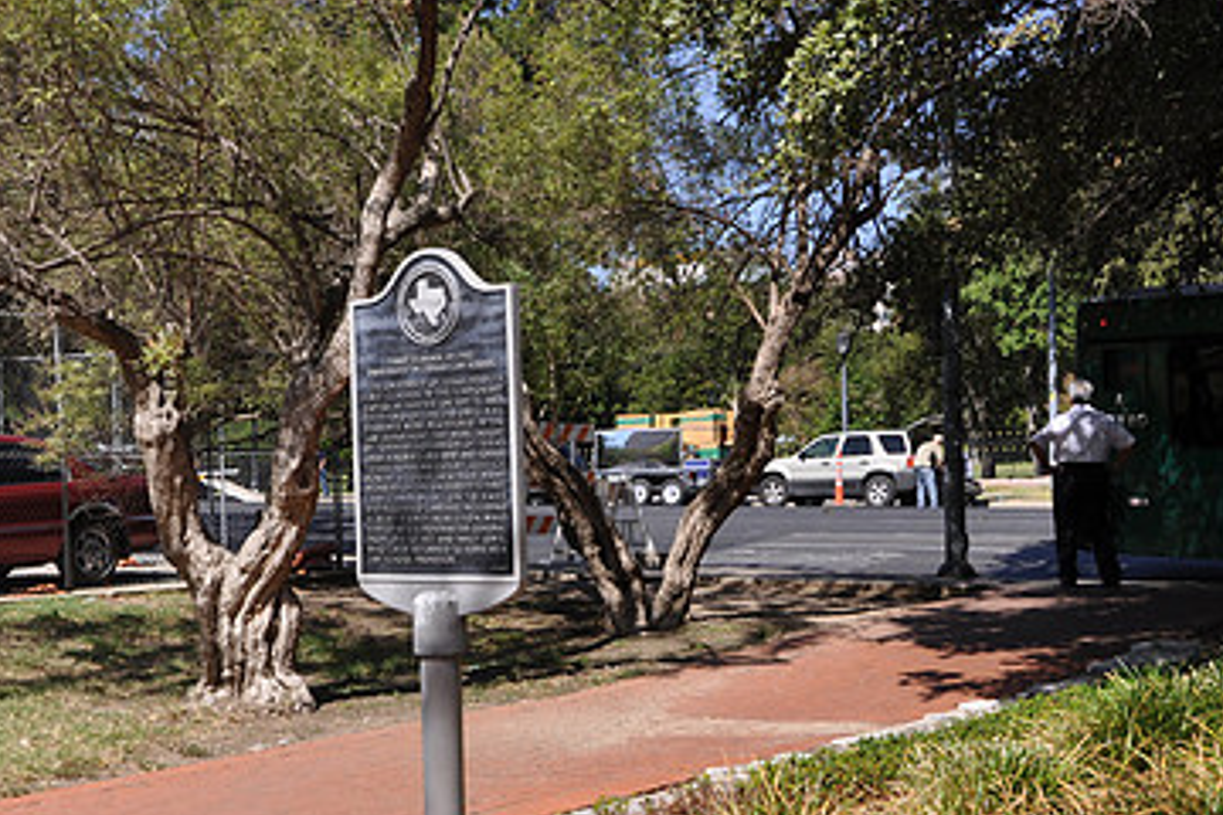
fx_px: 1970
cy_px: 518
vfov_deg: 23.3
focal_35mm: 58
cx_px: 459
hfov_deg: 34.3
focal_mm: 24
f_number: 10
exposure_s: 1/100
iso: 200
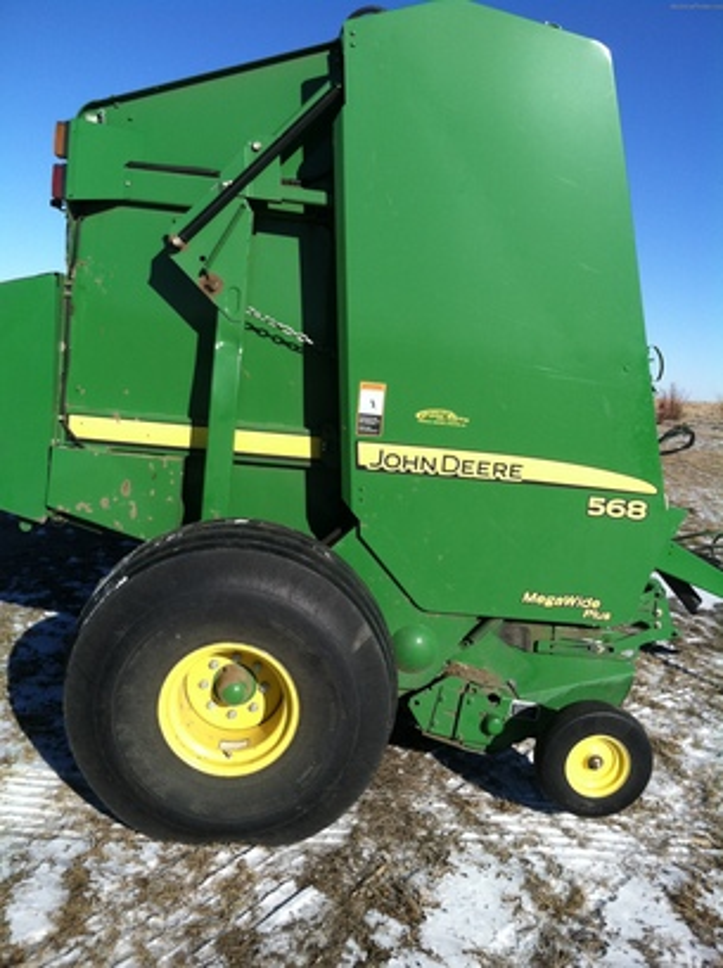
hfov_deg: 40.6
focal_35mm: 35
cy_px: 484
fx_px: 977
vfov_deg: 52.7
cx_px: 362
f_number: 2.8
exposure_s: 1/1396
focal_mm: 3.85
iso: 80
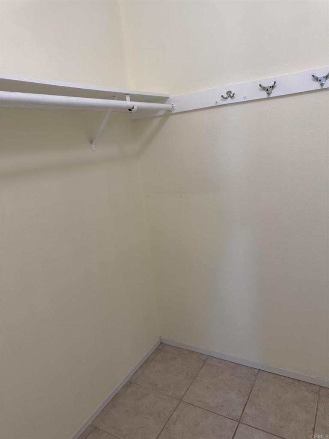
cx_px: 164
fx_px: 304
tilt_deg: -13.1
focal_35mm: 24
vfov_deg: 71.6
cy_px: 220
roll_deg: +7.2
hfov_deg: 56.8
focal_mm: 6.76
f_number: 1.78
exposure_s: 1/60
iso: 160
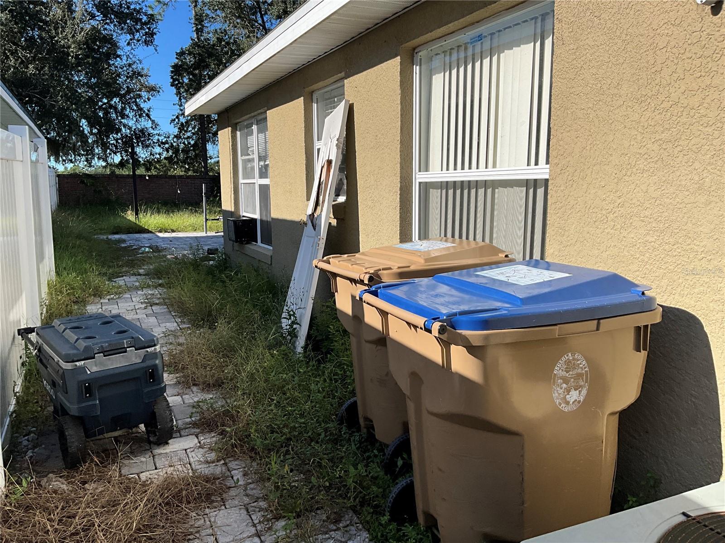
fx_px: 607
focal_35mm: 29
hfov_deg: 61.7
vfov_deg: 48.2
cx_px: 362
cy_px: 272
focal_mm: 3
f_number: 1.8
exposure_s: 1/1577
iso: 25
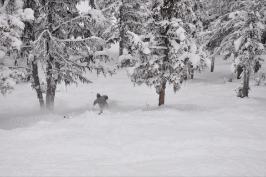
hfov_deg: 26.0
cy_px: 88
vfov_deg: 17.5
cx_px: 133
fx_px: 576
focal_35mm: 78
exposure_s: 1/320
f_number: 9
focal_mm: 52
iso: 200
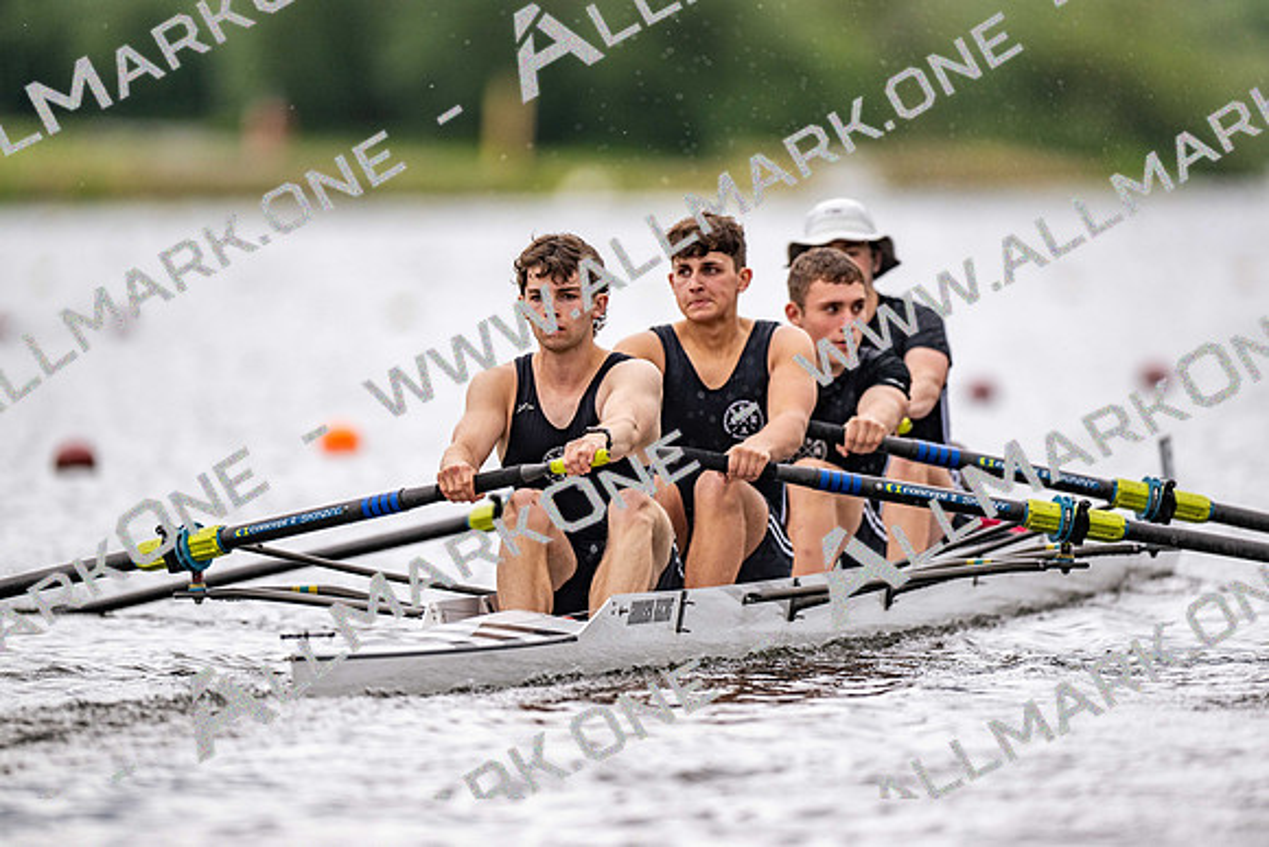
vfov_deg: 2.3
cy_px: 424
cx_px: 634
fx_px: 21154
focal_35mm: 600
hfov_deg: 3.4
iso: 560
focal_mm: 600
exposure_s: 1/2500
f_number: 4
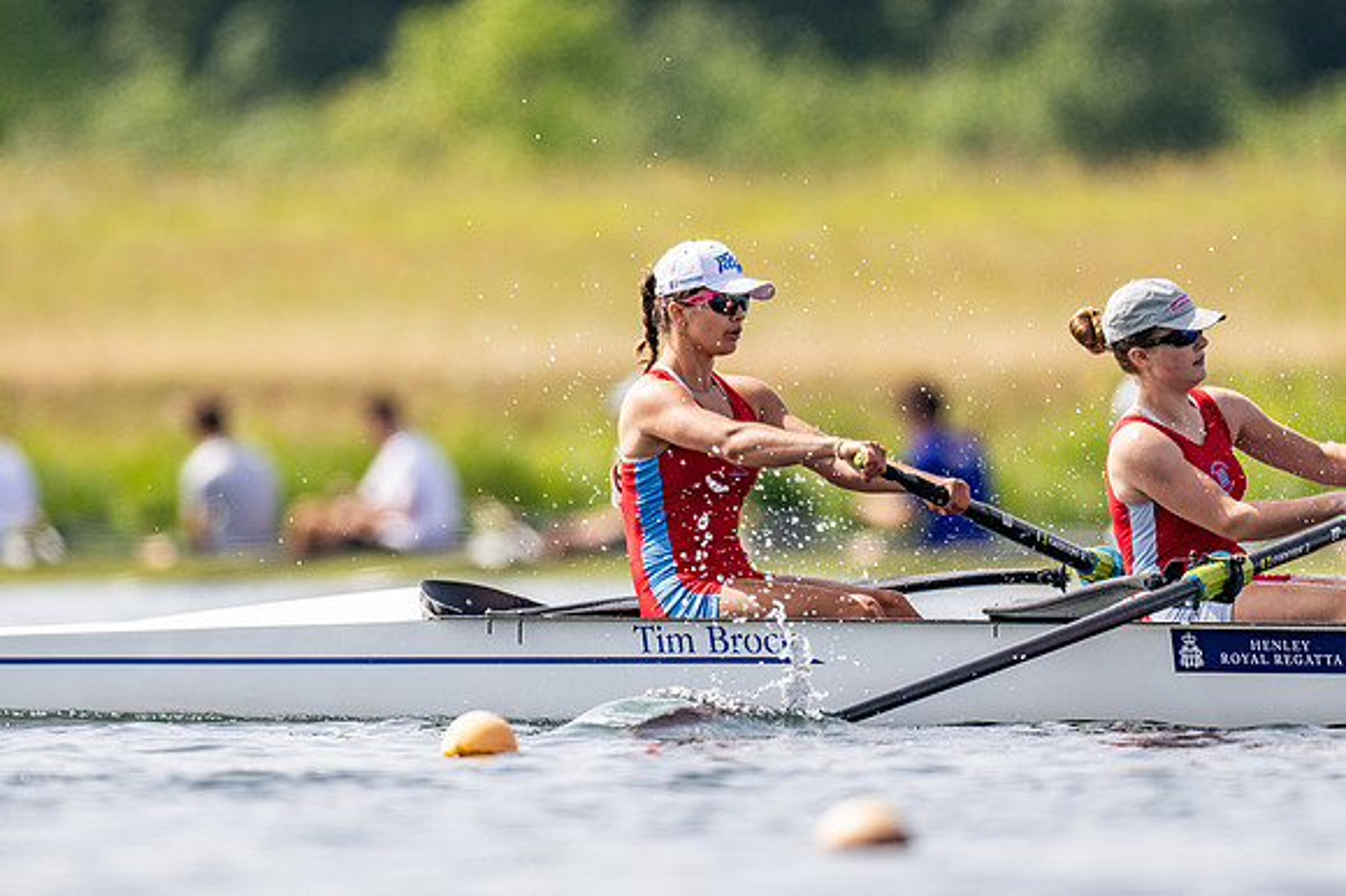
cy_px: 448
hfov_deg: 2.3
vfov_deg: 1.5
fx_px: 33630
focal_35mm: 900
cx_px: 673
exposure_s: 1/2500
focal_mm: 600
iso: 180
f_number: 4
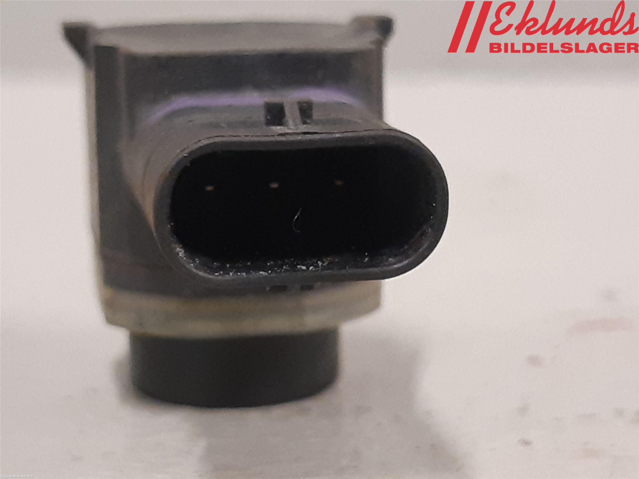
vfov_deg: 53.1
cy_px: 240
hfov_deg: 67.3
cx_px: 320
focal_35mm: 26
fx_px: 480
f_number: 1.7
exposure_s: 1/50
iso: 250
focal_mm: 3.93
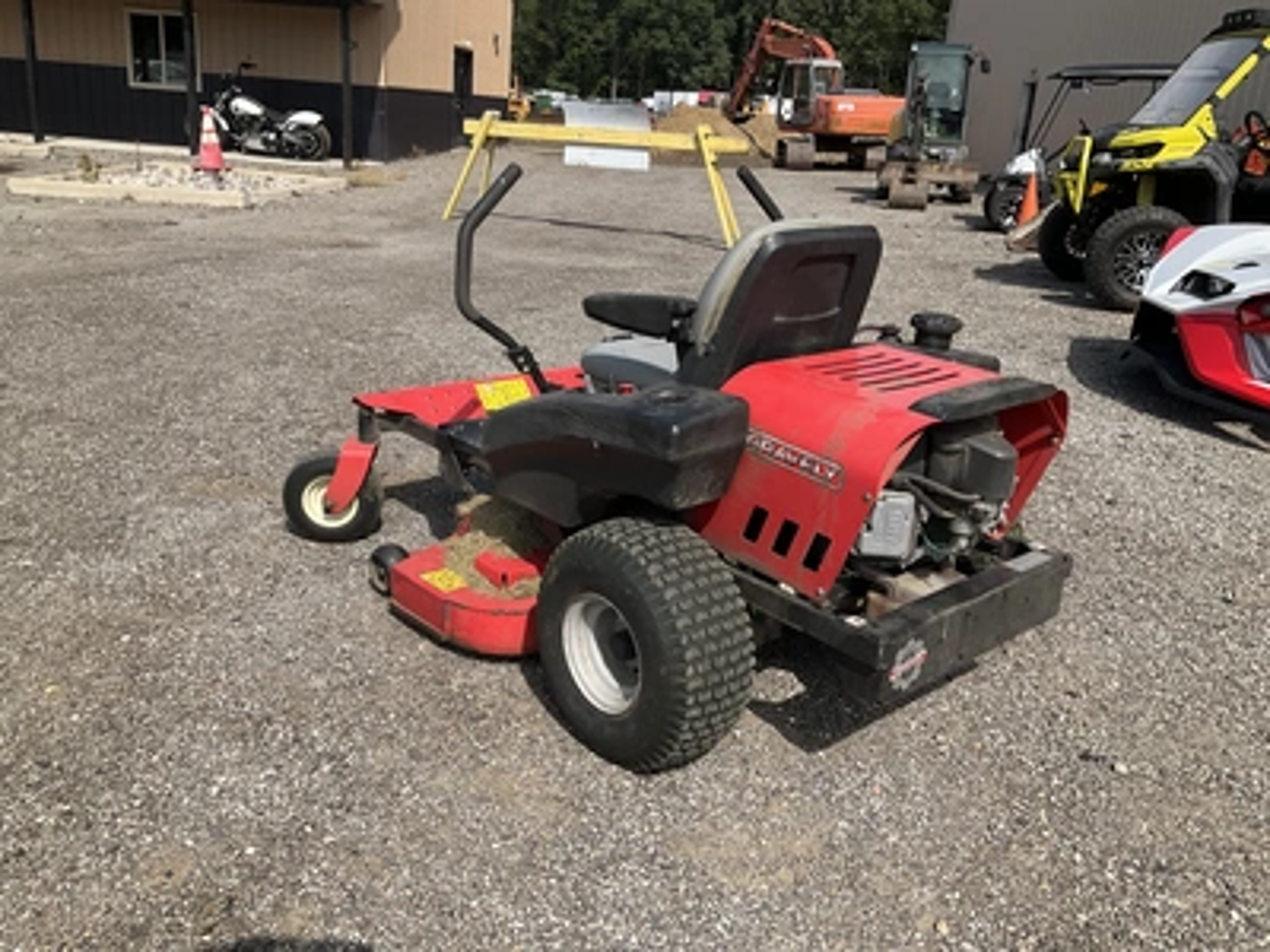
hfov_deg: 61.7
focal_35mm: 29
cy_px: 476
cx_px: 635
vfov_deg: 48.2
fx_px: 1064
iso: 25
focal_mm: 3
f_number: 1.8
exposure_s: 1/1912
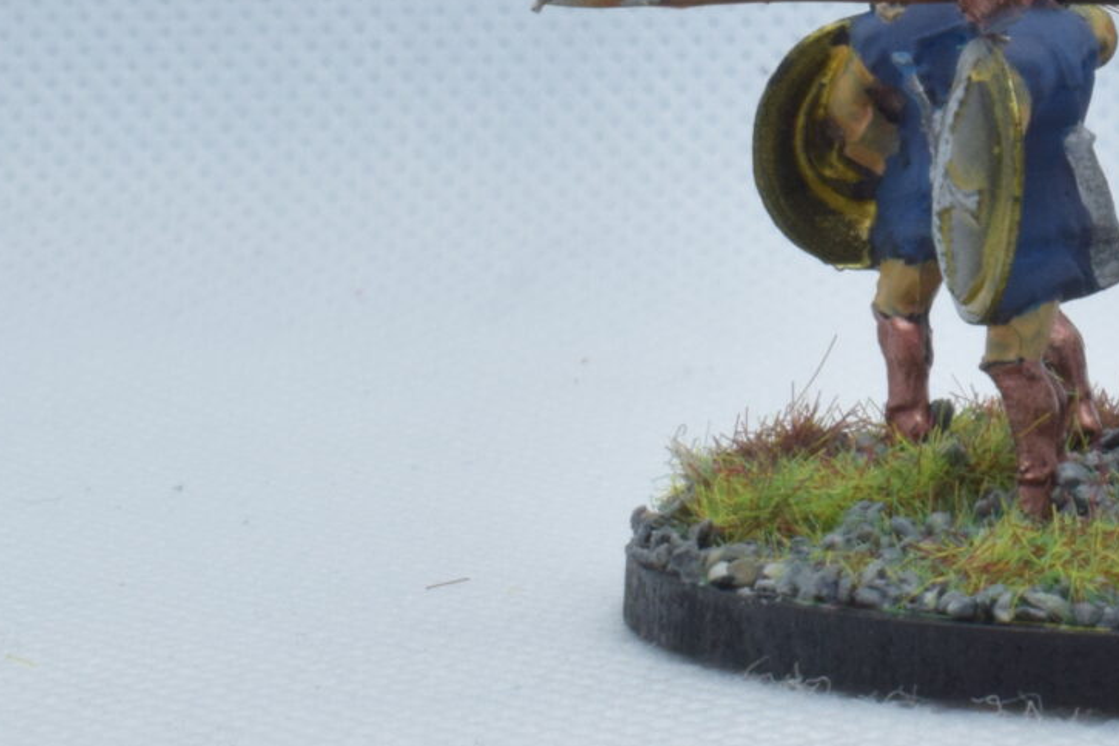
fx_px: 4437
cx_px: 1164
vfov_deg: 9.5
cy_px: -49
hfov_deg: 14.1
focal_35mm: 143
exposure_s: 1/60
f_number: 25
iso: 800
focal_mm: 27
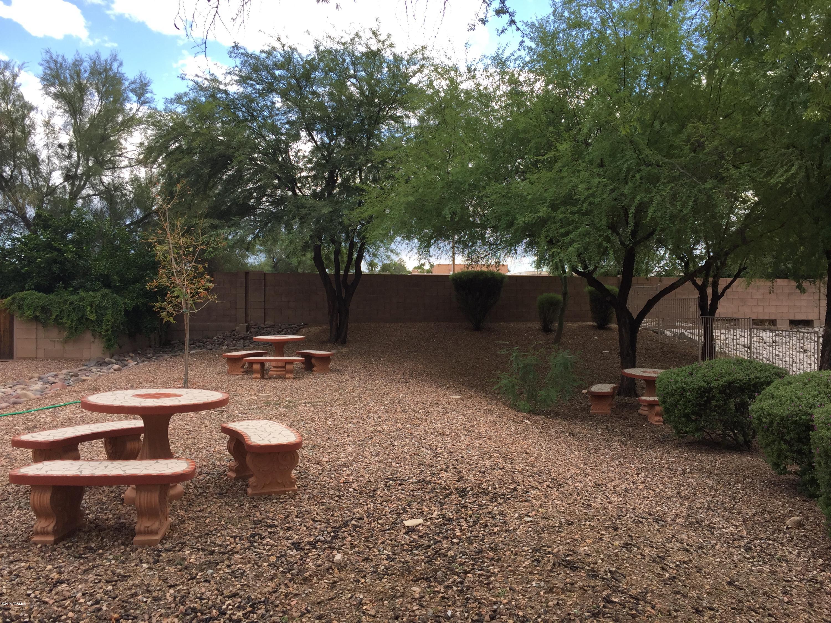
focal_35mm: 29
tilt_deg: -1.1
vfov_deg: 48.2
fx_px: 696
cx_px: 416
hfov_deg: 61.7
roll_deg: -0.6
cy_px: 312
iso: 32
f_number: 2.2
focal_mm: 4.15
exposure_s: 1/370
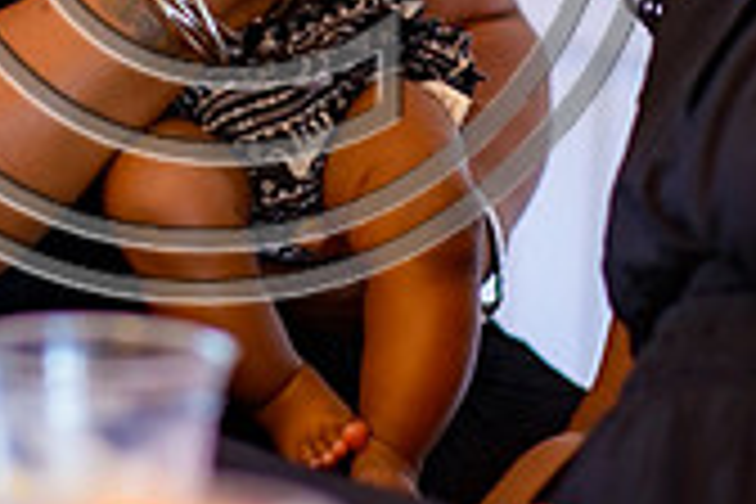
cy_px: -128
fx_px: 7622
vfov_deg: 3.8
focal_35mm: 363
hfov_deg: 5.7
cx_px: 202
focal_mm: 105
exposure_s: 1/125
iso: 500
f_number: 1.8
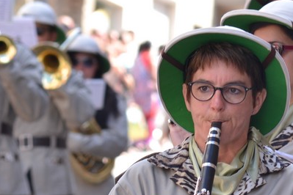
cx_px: 268
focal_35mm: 481
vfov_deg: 2.9
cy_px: 184
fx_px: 3917
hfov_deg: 4.3
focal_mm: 125
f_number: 5.6
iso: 200
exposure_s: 1/125
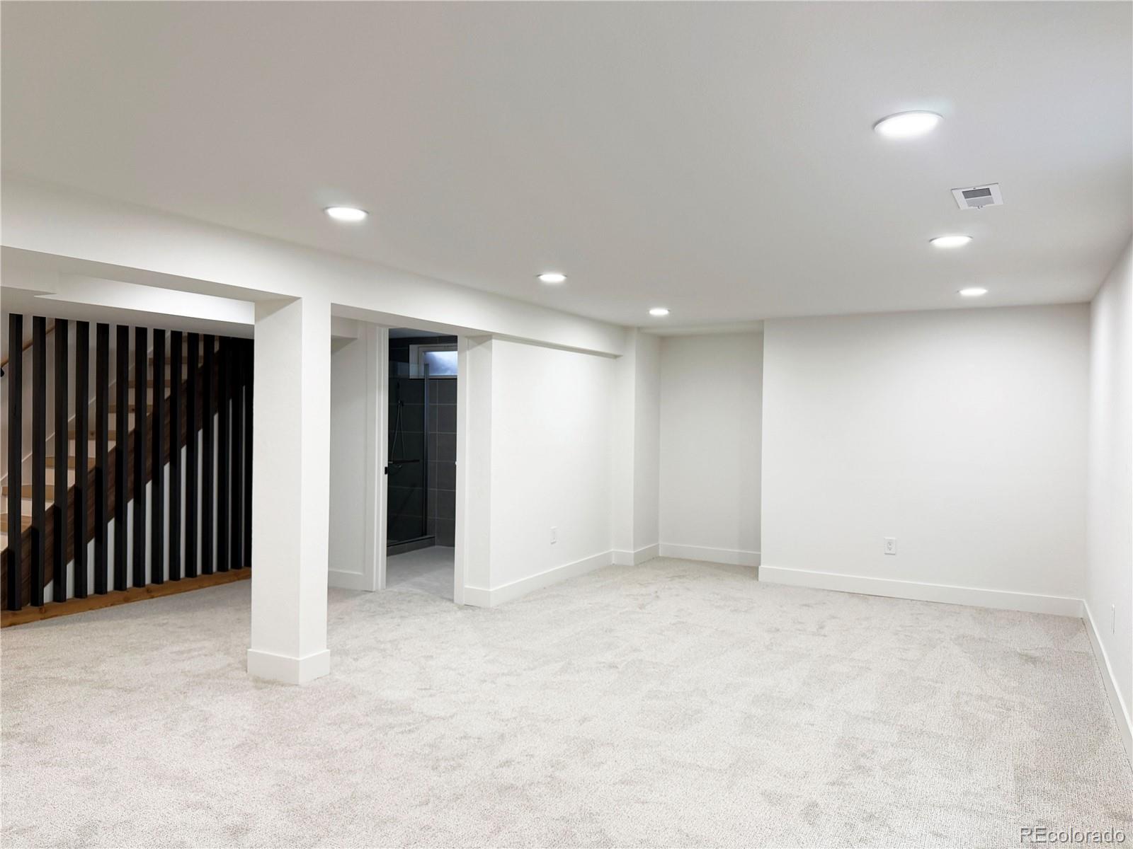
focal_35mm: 24
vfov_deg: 56.8
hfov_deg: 71.6
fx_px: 786
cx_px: 566
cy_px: 424
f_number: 1.78
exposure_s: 1/120
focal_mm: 6.76
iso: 125
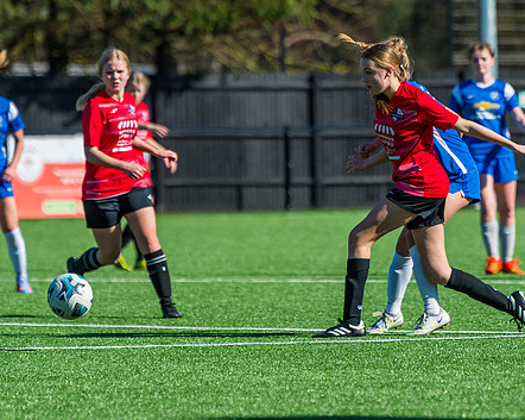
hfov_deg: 4.2
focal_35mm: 461
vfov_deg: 3.4
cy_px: 189
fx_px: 7158
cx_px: 341
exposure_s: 1/2500
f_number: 5
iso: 400
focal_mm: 280
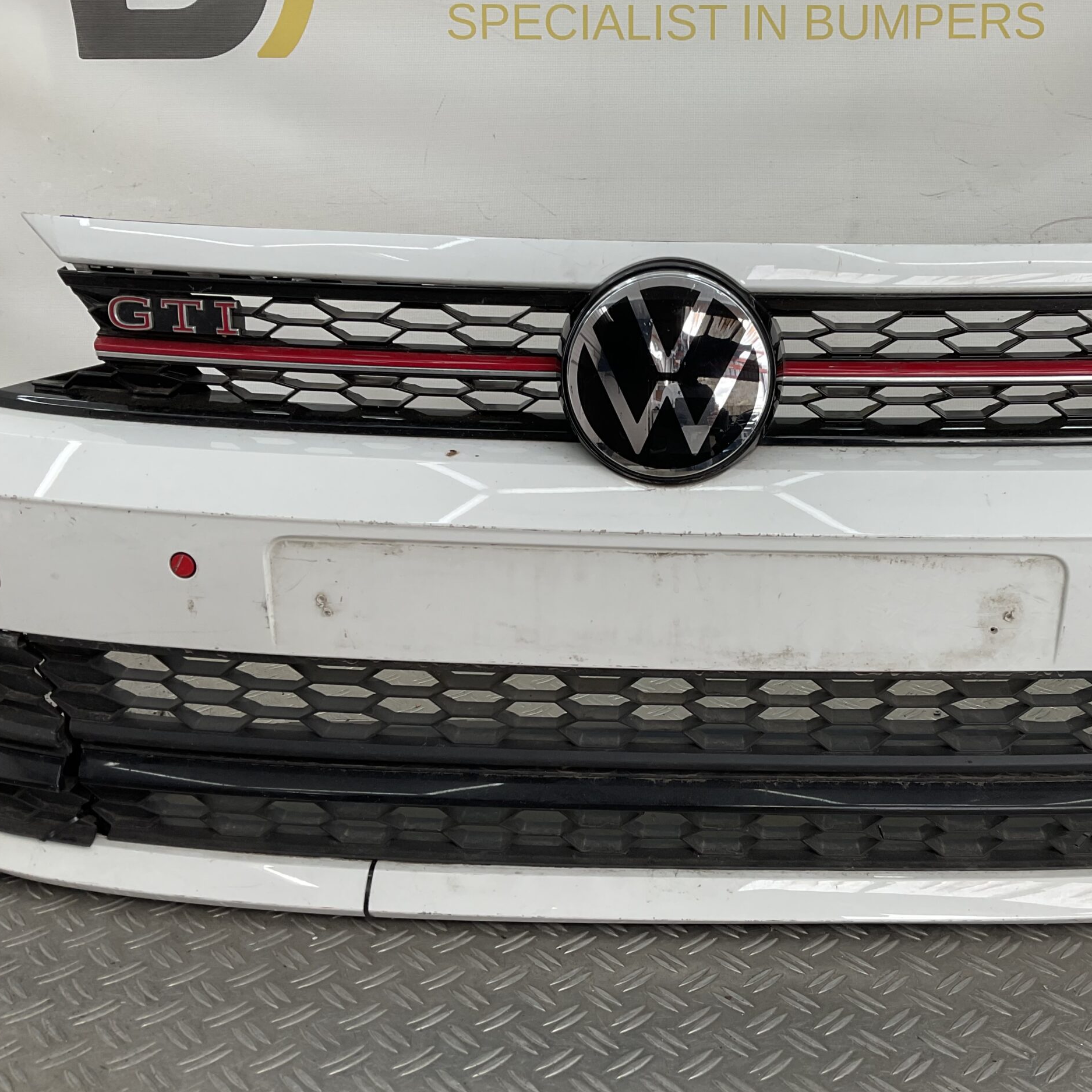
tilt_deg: -16.8
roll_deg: -2.4
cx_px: 684
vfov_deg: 47.2
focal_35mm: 35
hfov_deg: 46.8
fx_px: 1249
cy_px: 546
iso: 16
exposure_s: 1/167
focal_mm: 3
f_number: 1.8
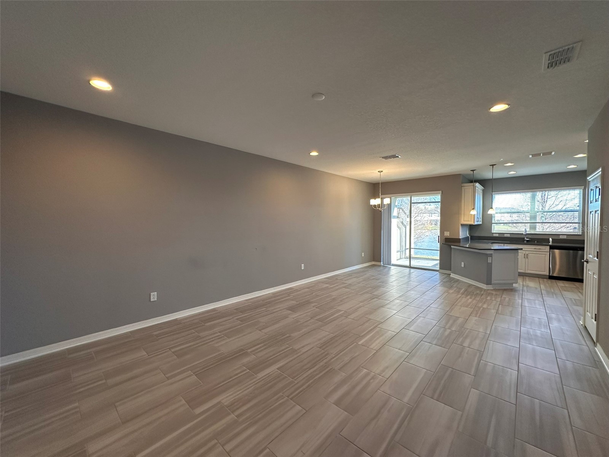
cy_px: 228
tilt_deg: -1.0
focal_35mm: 14
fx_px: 246
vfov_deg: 85.7
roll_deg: +0.4
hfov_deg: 102.1
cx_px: 304
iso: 160
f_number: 2.2
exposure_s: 1/120
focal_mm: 2.22
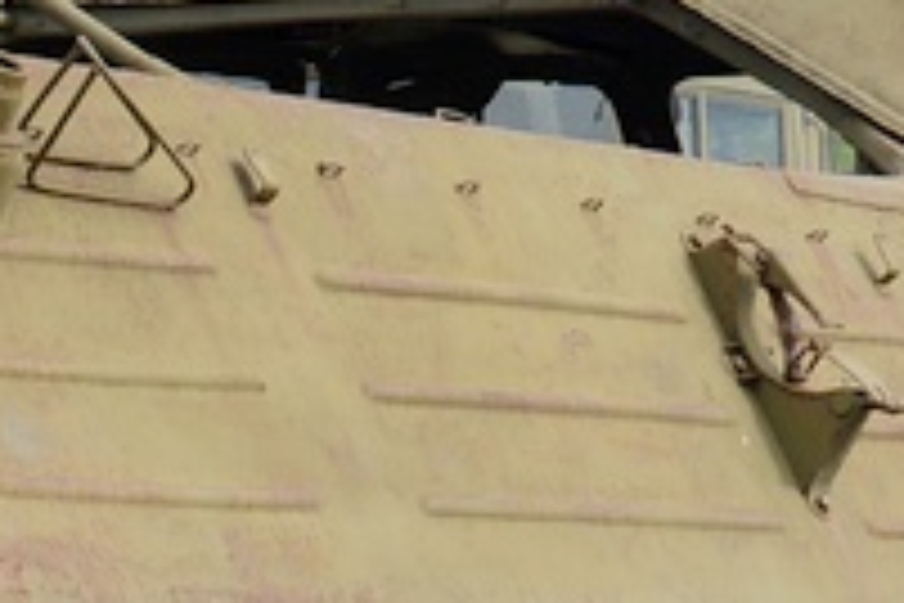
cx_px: -308
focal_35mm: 161
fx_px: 4043
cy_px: 468
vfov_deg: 8.5
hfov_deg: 12.3
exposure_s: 1/250
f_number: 8
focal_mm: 18
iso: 125
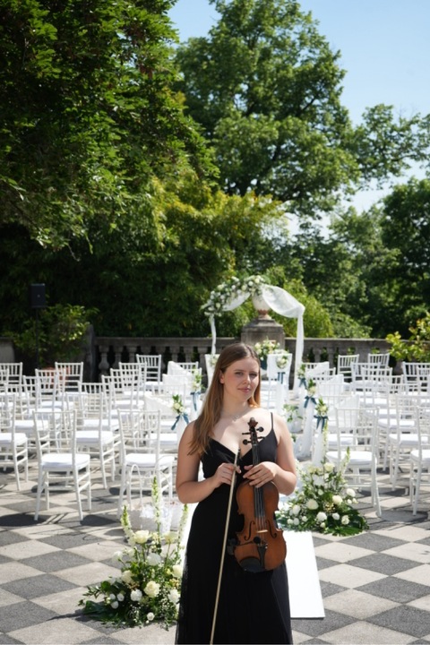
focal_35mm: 52
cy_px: 322
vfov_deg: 38.2
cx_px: 215
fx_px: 932
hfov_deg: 26.0
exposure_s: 1/500
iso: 100
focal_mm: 52
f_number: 5.6
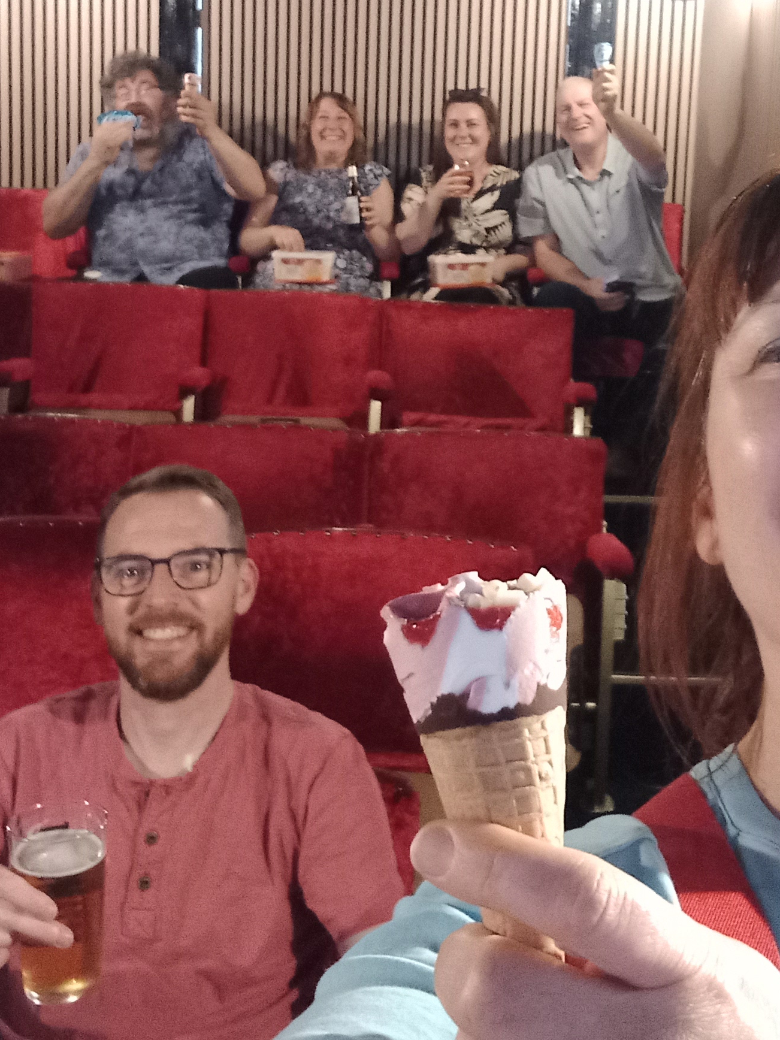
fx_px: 1412
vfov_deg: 39.7
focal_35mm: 47
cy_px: 309
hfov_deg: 30.8
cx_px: 457
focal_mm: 2.67
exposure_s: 1/14
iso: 640
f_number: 2.2
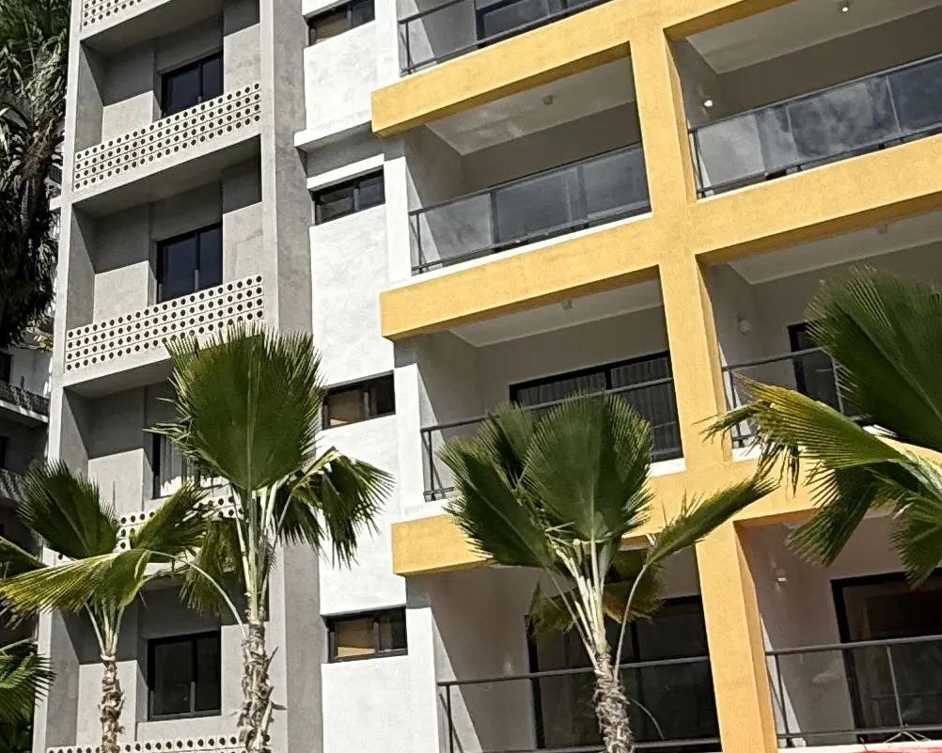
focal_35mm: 55
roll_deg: -0.8
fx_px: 1533
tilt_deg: +24.9
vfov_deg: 27.4
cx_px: 172
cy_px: 226
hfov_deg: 33.1
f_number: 2.2
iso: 50
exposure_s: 1/2841
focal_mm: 2.22
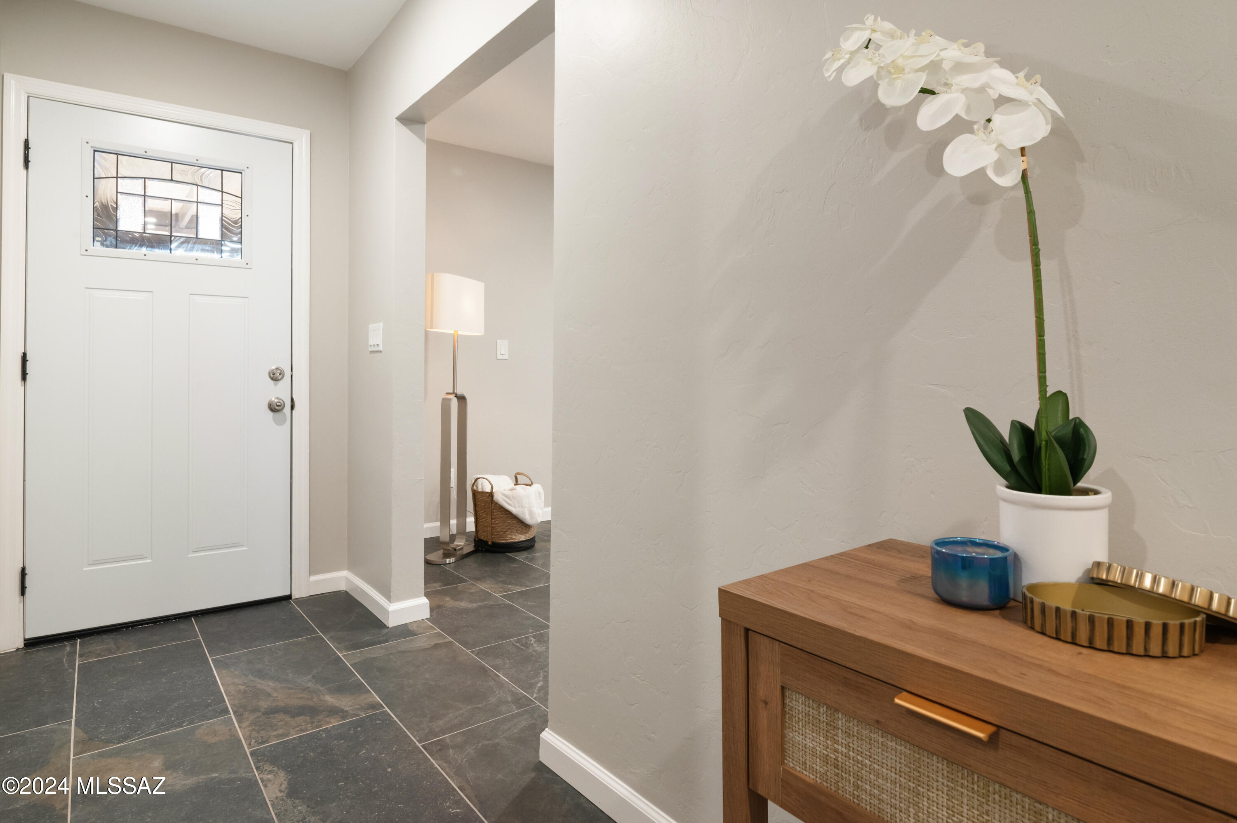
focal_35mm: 20
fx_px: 687
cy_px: 412
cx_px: 618
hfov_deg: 84.0
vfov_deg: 61.9
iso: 1250
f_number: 11
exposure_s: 1/15
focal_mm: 20
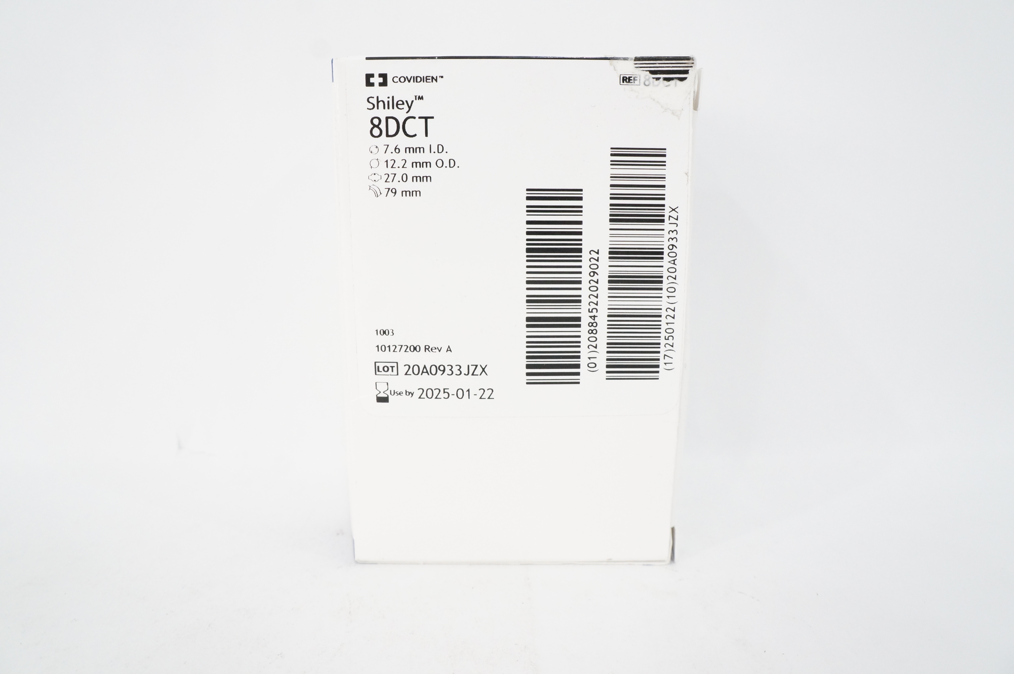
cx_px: 507
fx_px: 760
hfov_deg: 67.4
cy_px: 337
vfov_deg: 47.8
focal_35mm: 27
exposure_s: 1/25
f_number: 8
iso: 1600
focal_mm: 18
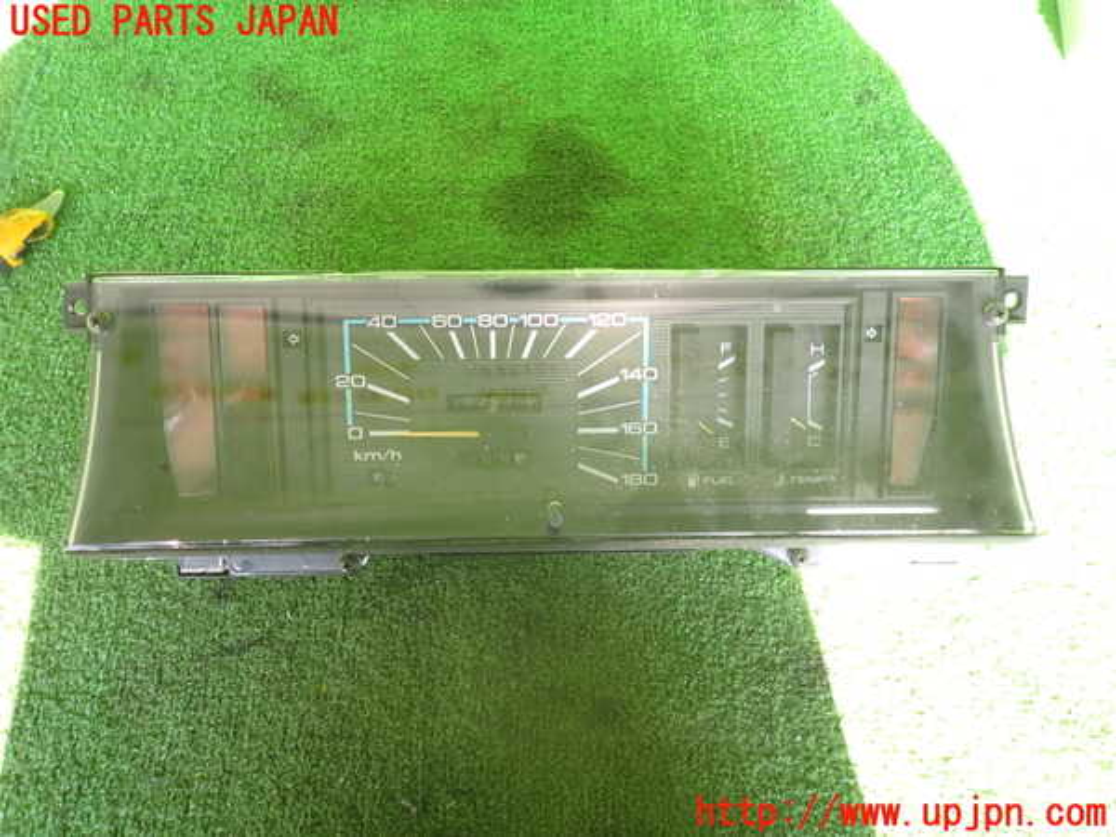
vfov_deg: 54.9
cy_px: 418
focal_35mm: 25
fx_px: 806
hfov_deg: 69.4
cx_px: 558
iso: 125
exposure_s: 1/60
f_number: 2
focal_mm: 4.5
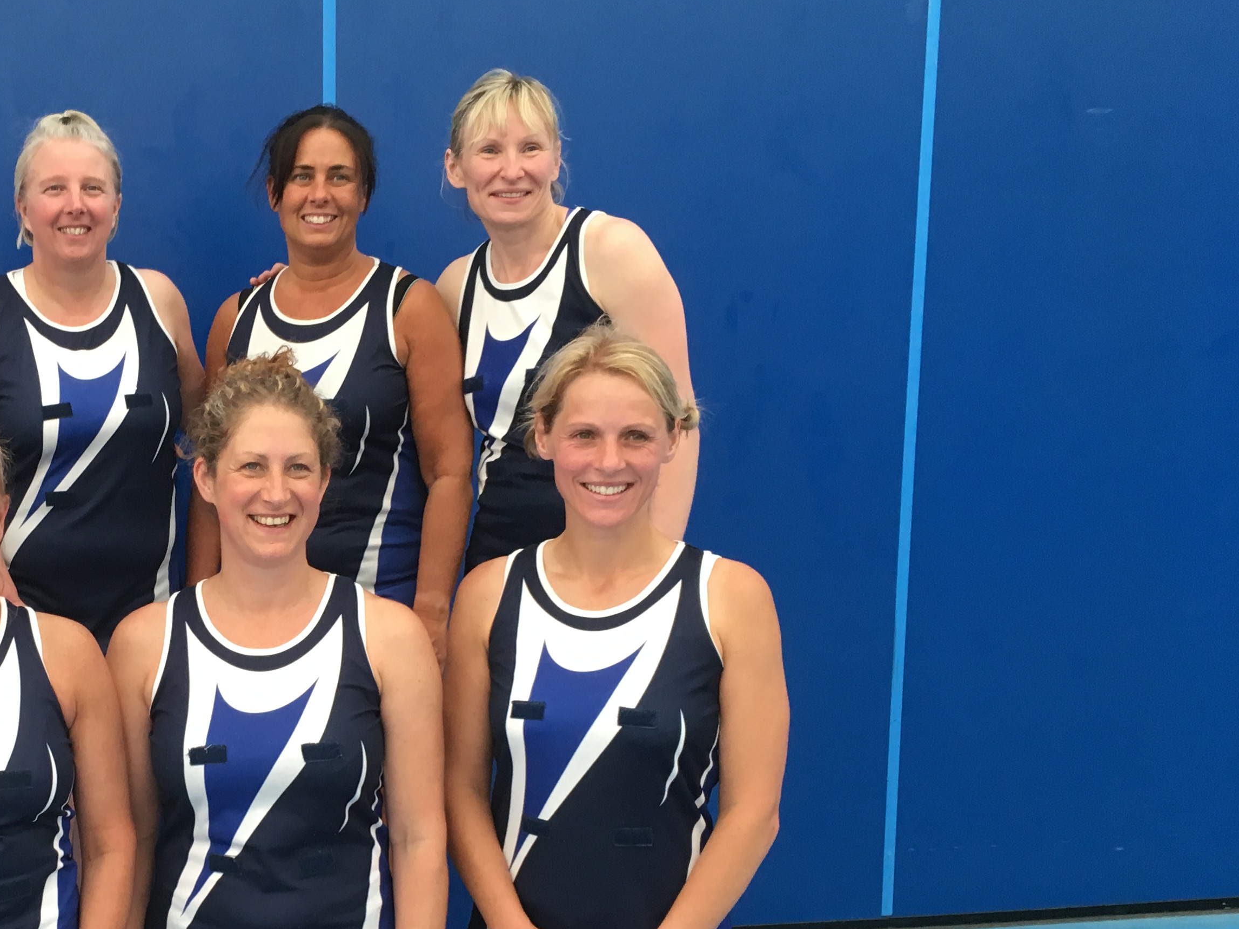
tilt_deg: -9.0
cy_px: 666
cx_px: 168
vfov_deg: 28.3
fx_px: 1826
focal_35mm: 51
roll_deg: +2.9
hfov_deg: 35.7
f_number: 2.2
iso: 40
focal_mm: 4.15
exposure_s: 1/33
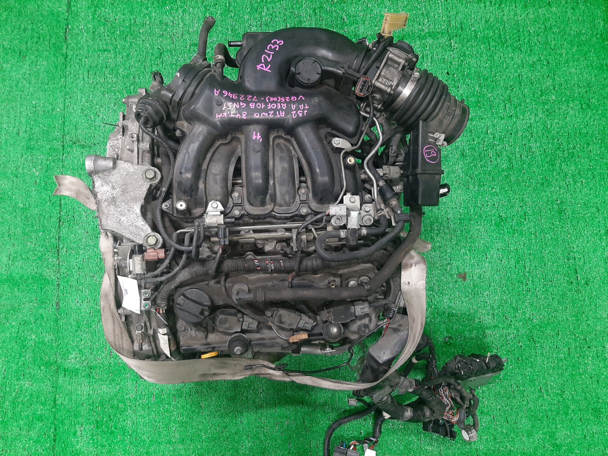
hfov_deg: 67.3
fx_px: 457
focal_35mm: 26
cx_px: 304
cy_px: 228
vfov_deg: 53.1
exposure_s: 1/50
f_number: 1.7
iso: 140
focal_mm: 3.93
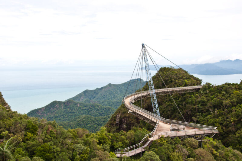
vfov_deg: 31.9
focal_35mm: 42
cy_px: 80
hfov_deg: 46.4
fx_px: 282
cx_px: 121
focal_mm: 28
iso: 100
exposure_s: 1/180
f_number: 9.5
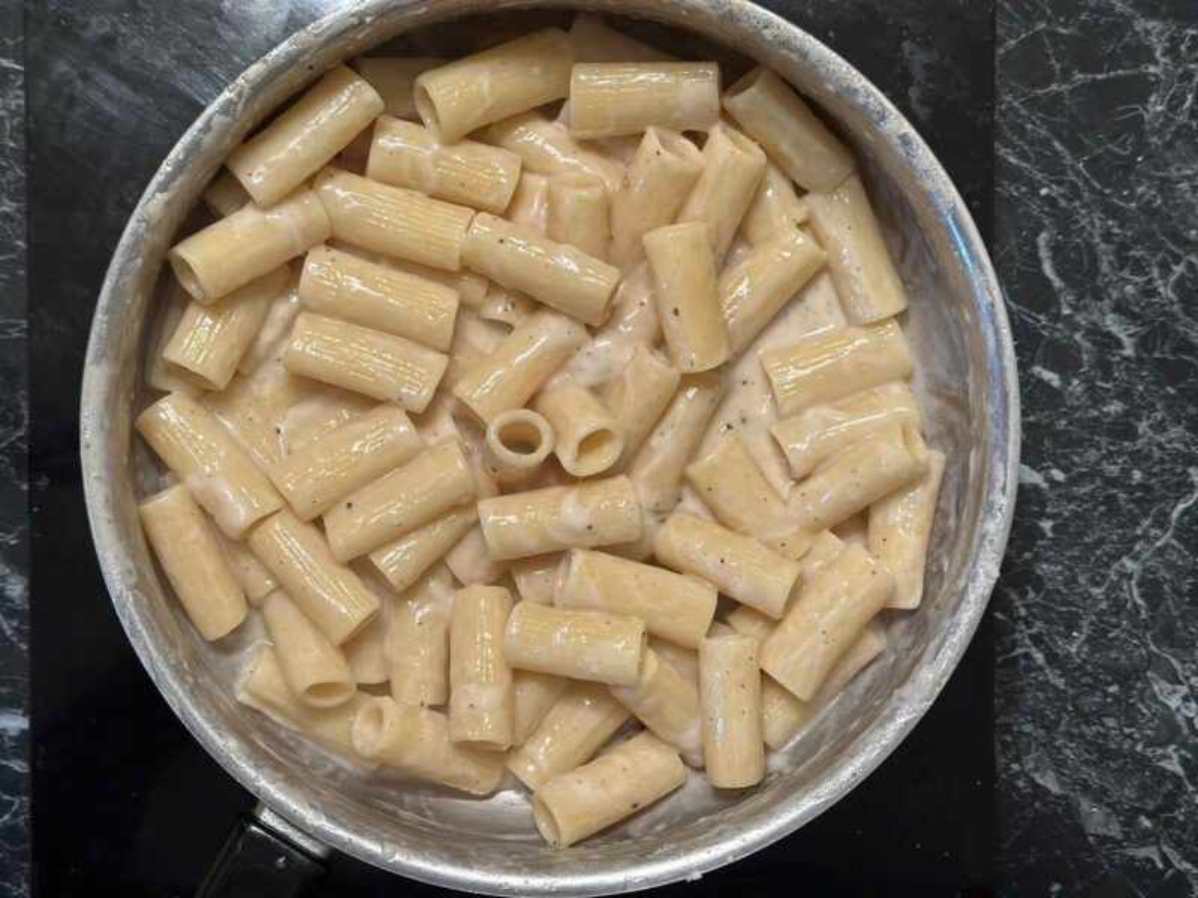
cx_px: 599
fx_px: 1661
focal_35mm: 48
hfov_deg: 39.7
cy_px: 449
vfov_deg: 30.3
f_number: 1.78
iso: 125
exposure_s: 1/50
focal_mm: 6.86
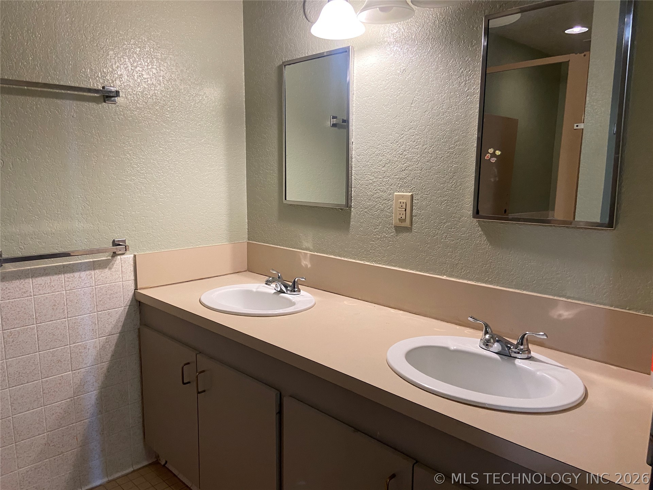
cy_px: 245
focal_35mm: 26
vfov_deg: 53.1
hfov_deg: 67.3
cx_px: 326
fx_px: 490
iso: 200
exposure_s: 1/60
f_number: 1.8
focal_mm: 4.25
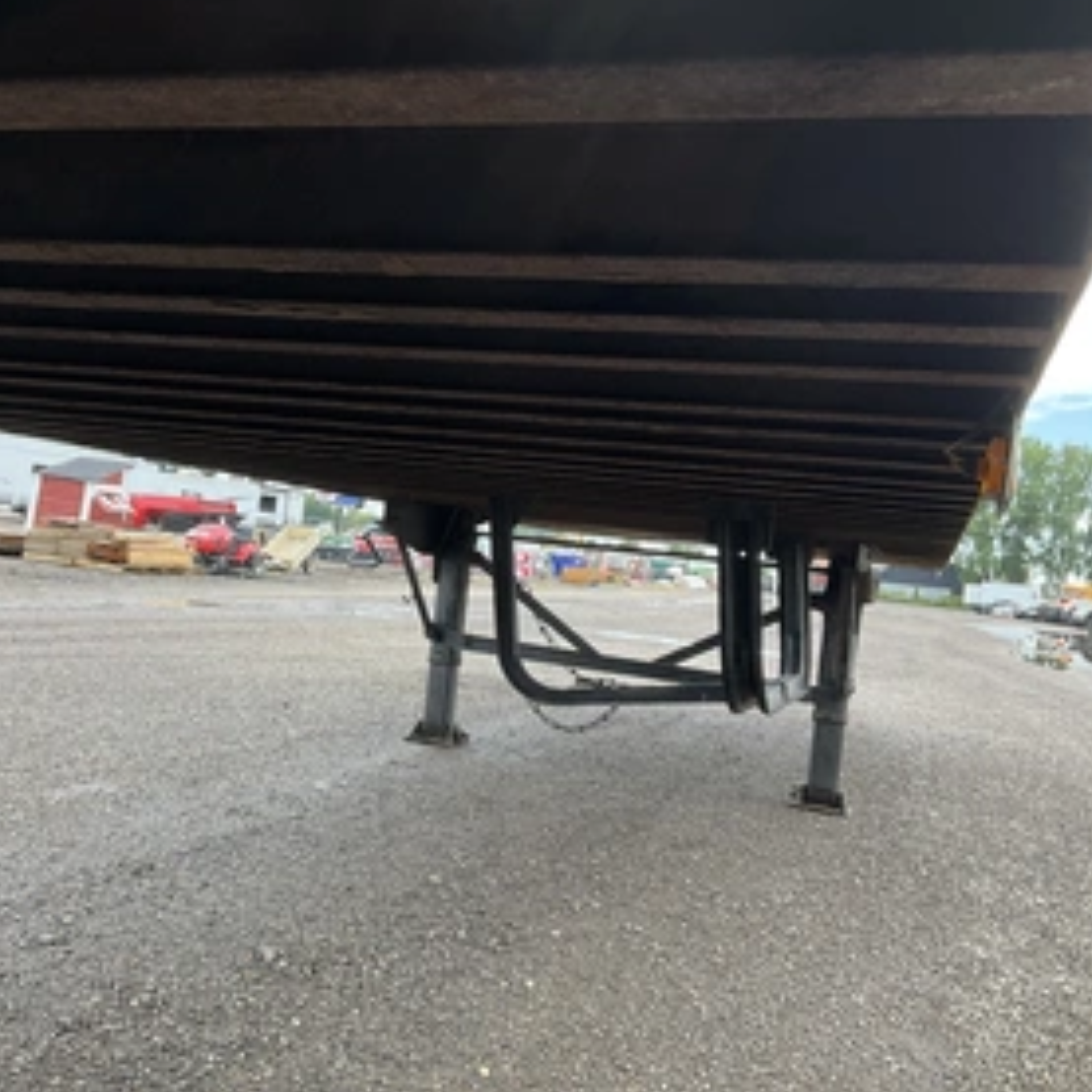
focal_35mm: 37
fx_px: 1321
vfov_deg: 44.9
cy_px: 528
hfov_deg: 44.6
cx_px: 426
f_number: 1.8
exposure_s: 1/197
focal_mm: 3
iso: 20
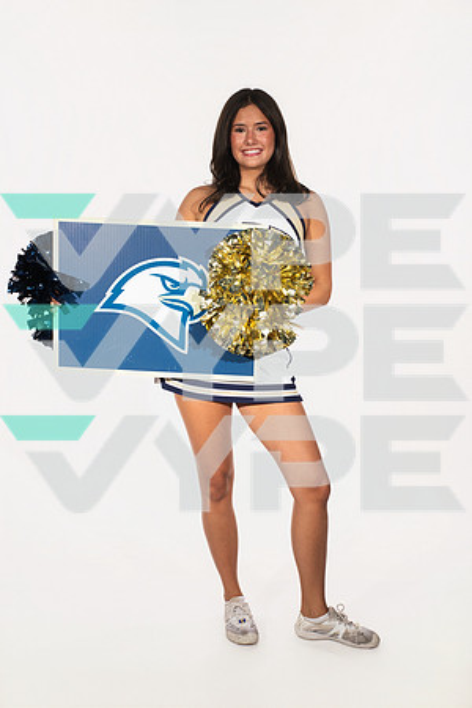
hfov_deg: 31.9
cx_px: 236
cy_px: 354
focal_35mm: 42
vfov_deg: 46.4
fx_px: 826
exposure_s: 1/640
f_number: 8
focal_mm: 42
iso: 800
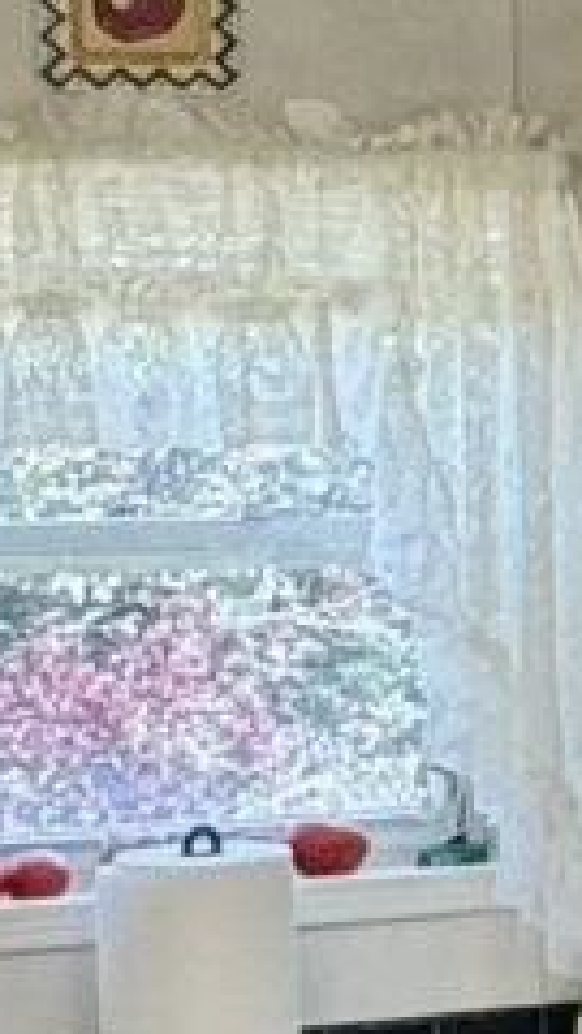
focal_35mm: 122
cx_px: 2013
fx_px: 3347
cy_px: 396
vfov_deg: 17.6
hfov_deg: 7.9
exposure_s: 1/120
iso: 160
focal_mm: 2.22
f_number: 2.2
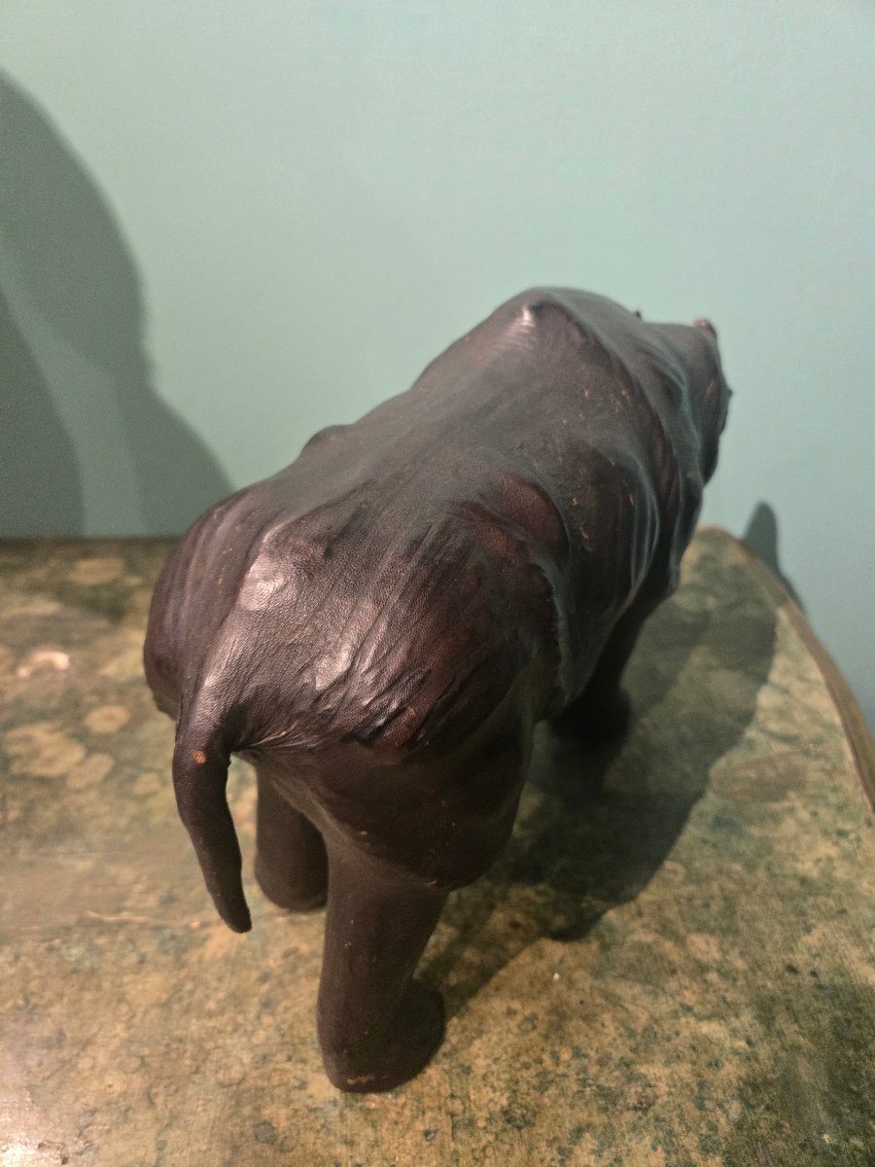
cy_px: 584
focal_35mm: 23
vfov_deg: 73.9
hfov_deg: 58.9
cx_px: 438
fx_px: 775
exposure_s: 1/100
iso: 800
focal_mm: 5.4
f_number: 1.8
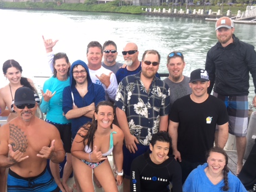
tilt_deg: -21.8
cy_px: 121
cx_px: 109
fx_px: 296
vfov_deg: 35.7
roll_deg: -1.2
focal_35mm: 40
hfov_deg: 46.6
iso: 25
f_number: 2.2
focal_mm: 4.15
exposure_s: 1/124
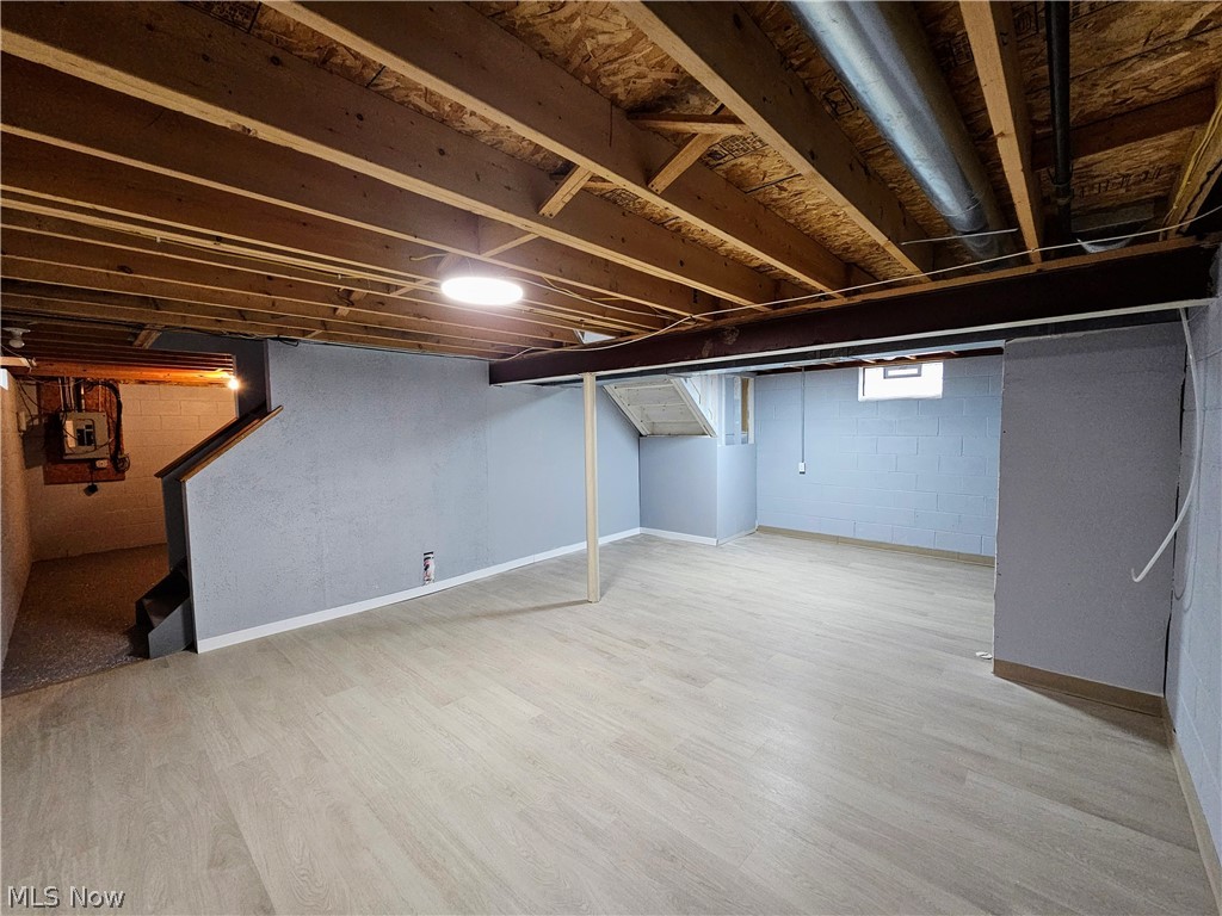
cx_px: 611
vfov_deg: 89.9
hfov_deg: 106.2
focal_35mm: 13
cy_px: 458
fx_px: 459
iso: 400
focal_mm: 2.2
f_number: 2.2
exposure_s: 1/30
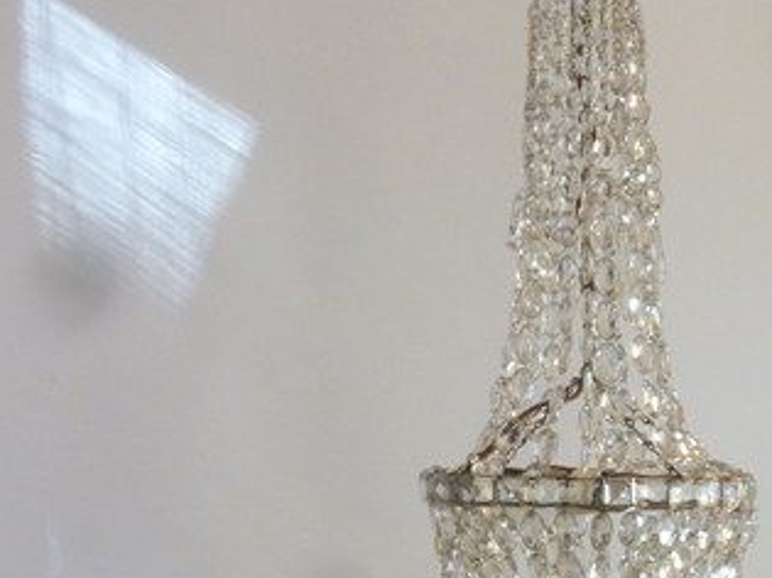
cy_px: 416
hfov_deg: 10.8
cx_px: 573
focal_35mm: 183
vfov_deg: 8.1
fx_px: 4080
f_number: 4.3
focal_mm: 15.8
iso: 400
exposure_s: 1/40
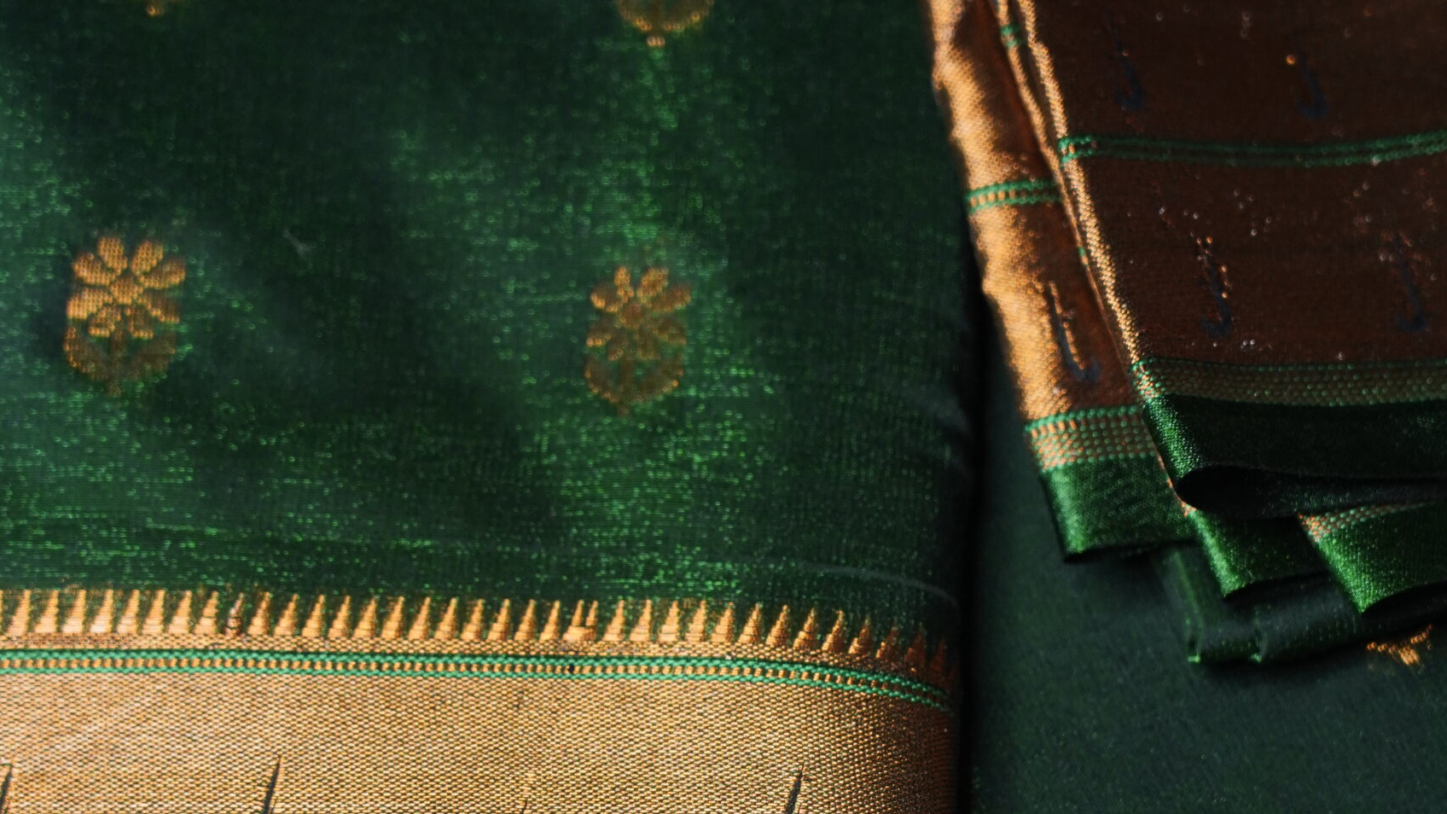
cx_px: 726
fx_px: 6369
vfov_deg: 7.3
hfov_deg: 13.0
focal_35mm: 166
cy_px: 730
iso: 1250
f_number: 4
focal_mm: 105
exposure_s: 1/400
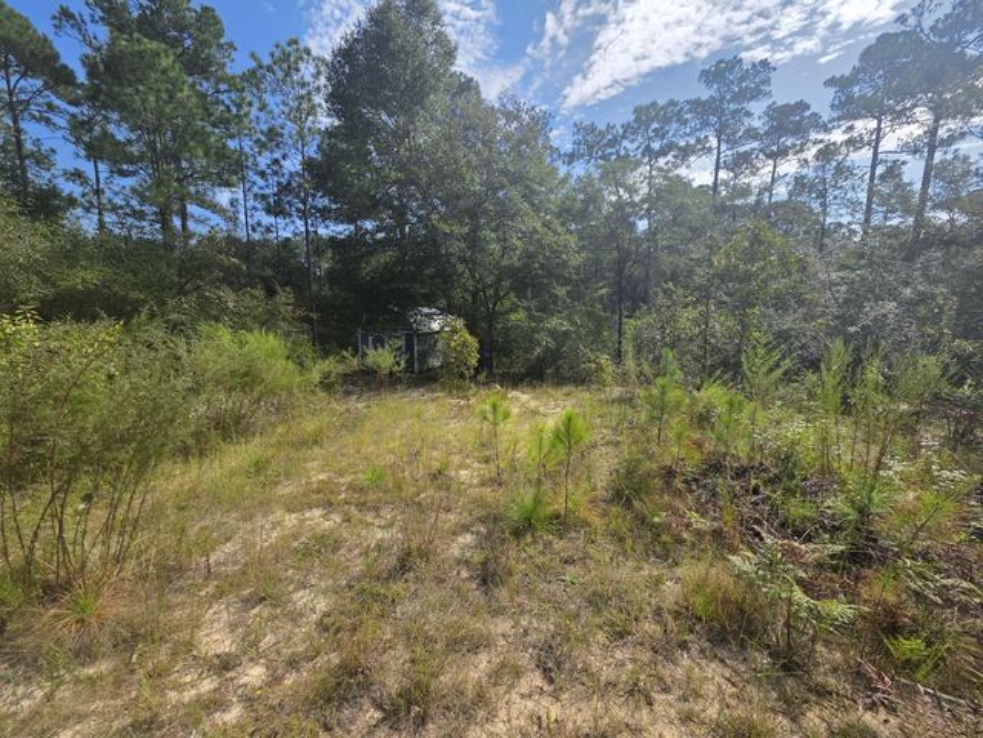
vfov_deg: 89.9
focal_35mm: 13
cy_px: 369
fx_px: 369
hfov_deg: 106.2
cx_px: 492
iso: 40
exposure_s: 1/2180
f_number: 1.9
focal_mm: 2.2
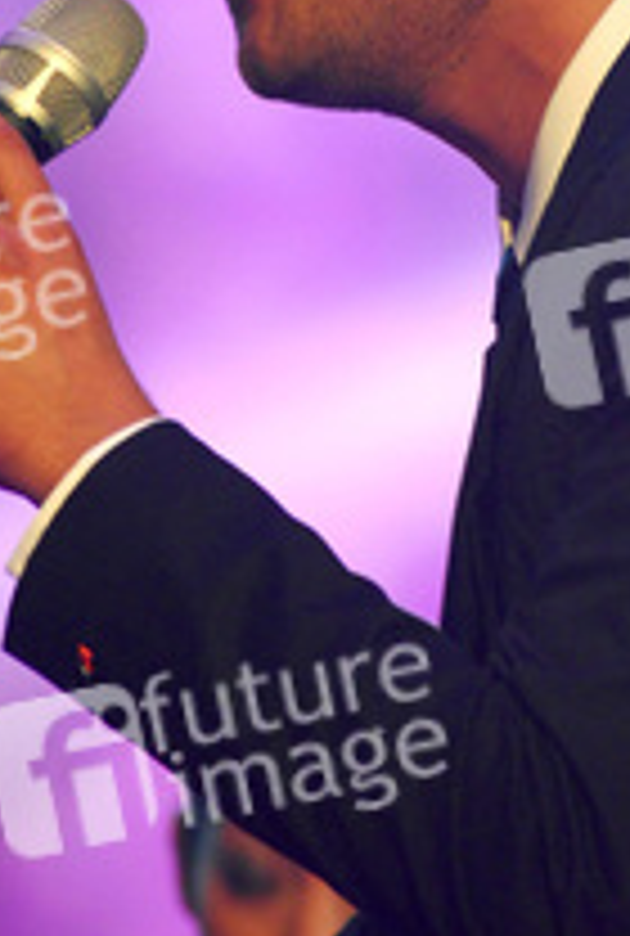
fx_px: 15019
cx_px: 351
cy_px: 76
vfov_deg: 3.6
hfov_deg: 2.4
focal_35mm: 576
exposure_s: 1/60
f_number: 5.6
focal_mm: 200
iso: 1000
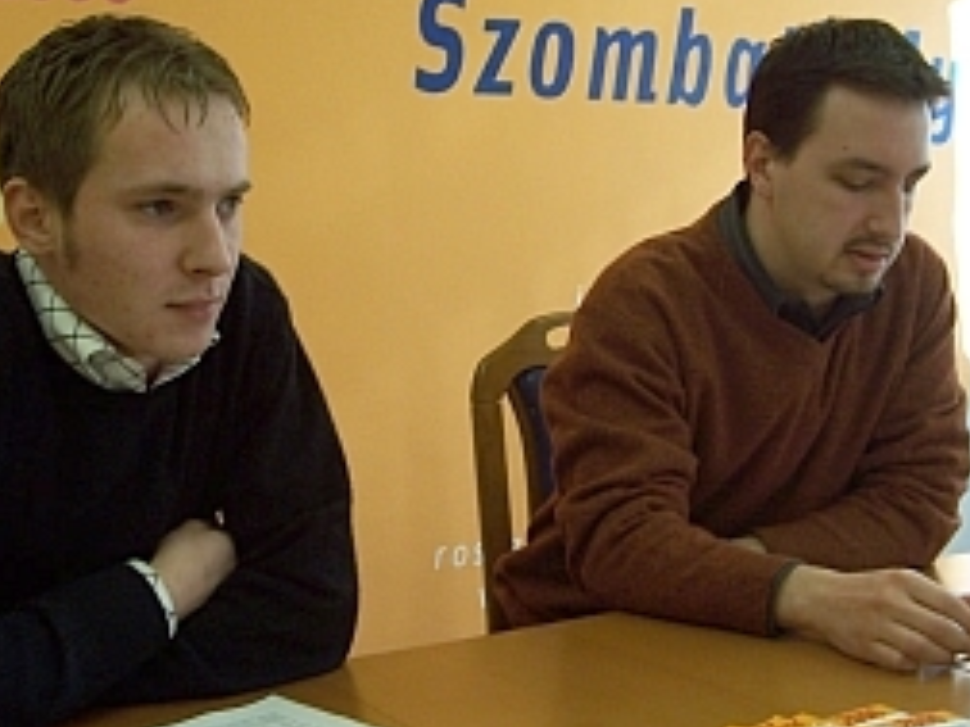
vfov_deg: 27.0
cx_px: 497
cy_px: 358
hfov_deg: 35.5
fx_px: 1513
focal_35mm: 54
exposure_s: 1/60
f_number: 2.7
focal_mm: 5.6
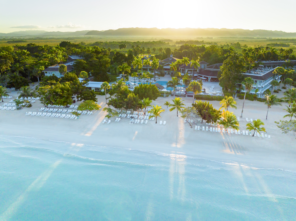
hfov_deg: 71.6
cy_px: 110
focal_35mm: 24
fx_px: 205
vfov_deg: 56.8
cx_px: 148
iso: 200
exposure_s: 1/200
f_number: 4
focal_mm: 12.29
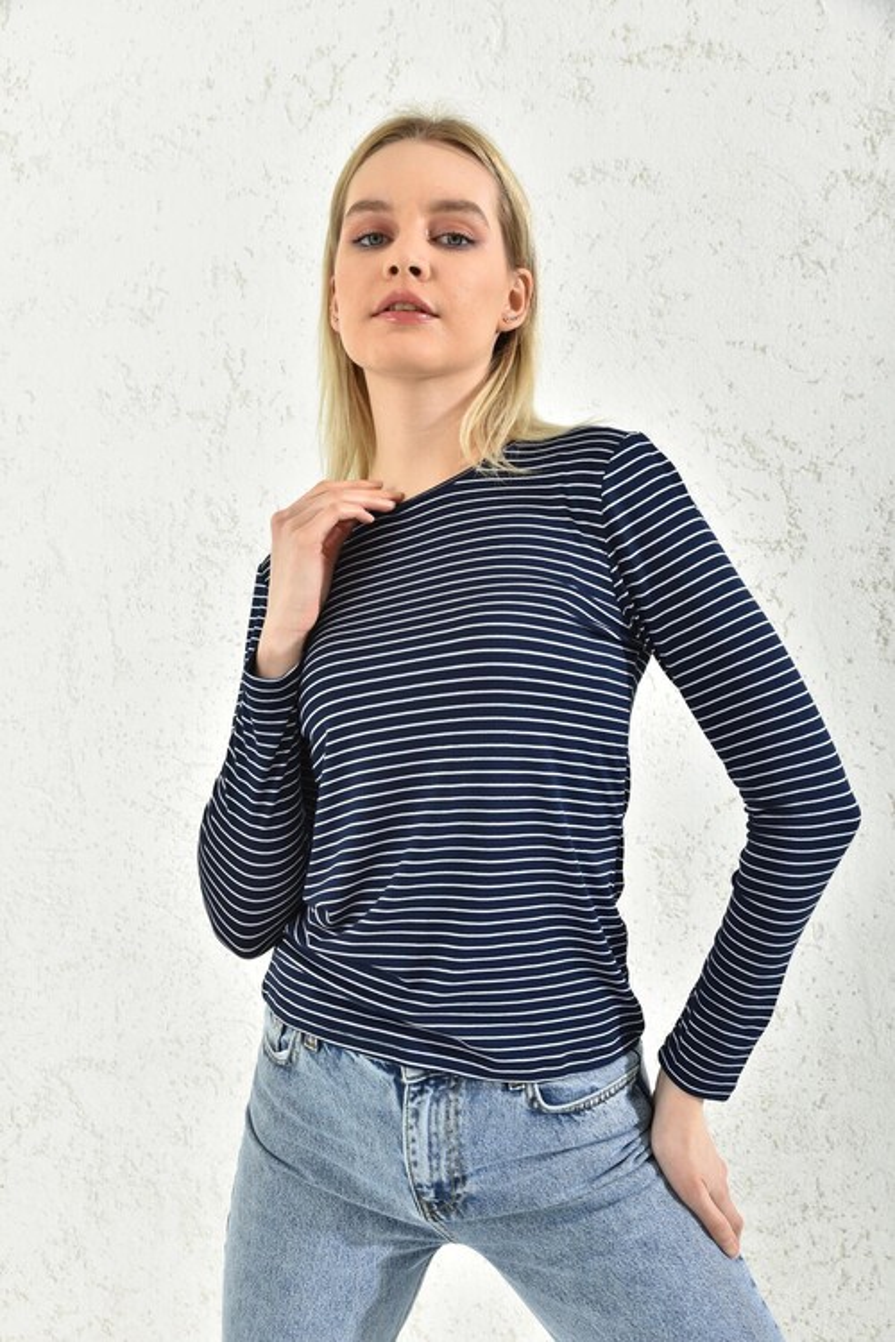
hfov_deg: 37.9
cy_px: 671
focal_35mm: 35
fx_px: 1305
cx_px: 448
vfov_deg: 54.4
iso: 100
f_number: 7.1
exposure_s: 1/160
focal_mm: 35
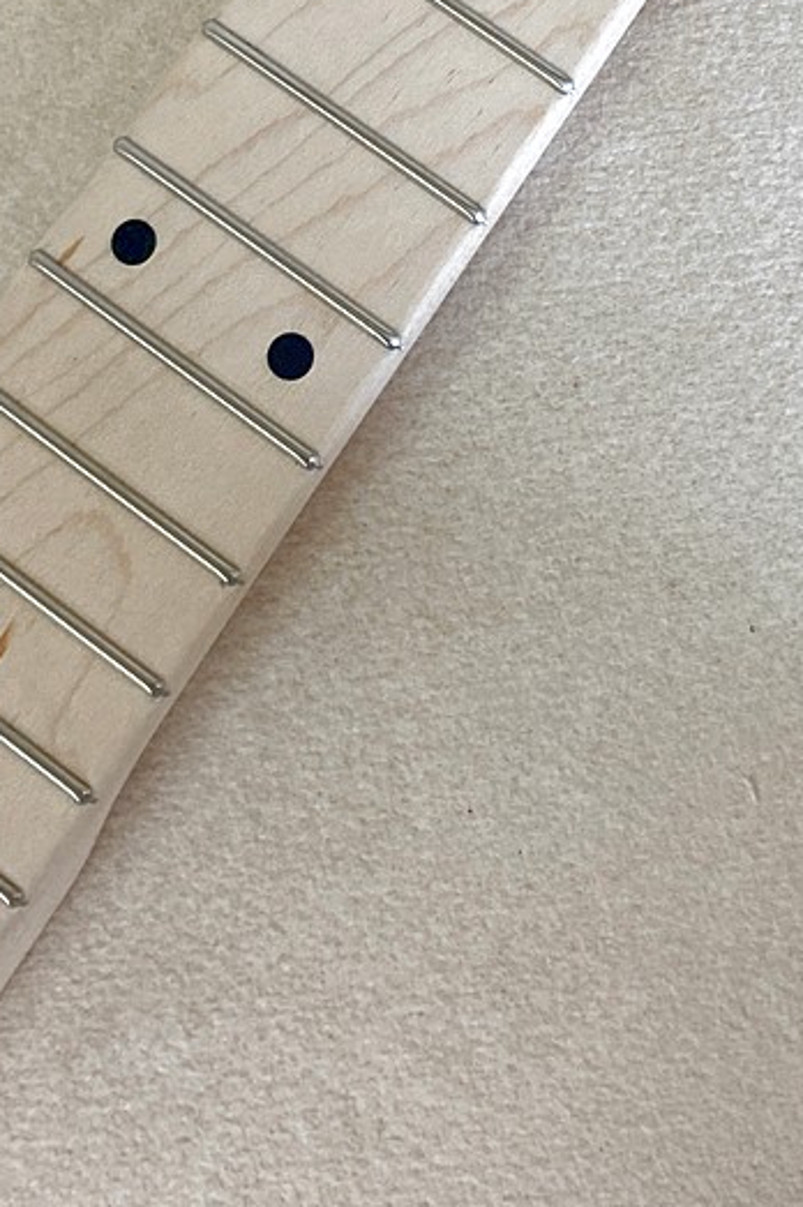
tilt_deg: -76.1
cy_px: -27
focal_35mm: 73
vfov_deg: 26.1
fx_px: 2446
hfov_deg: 18.6
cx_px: 498
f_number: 1.8
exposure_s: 1/120
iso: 100
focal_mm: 4.25
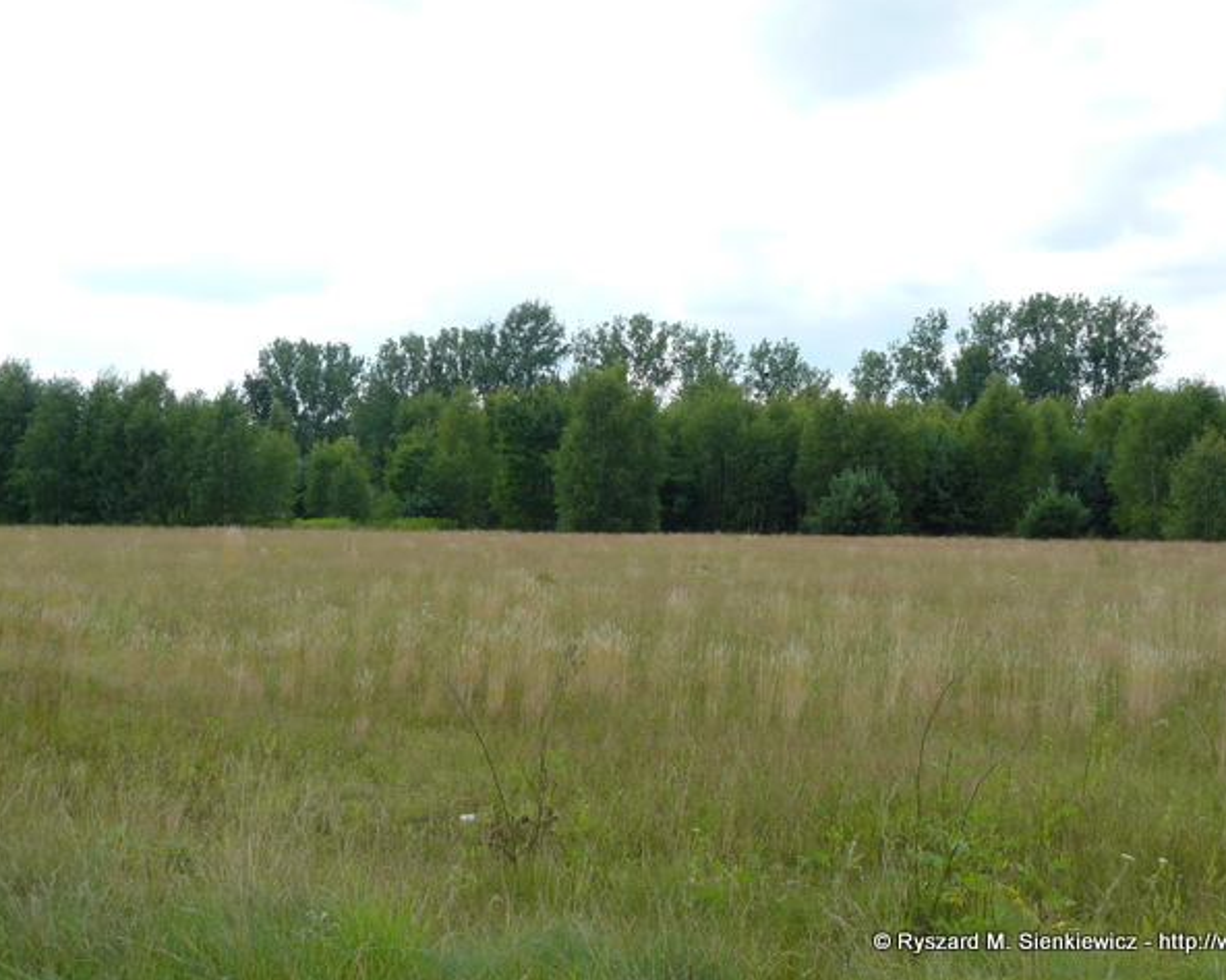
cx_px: 654
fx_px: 1378
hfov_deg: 47.9
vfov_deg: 39.1
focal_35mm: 38
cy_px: 485
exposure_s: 1/200
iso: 100
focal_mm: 6
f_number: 5
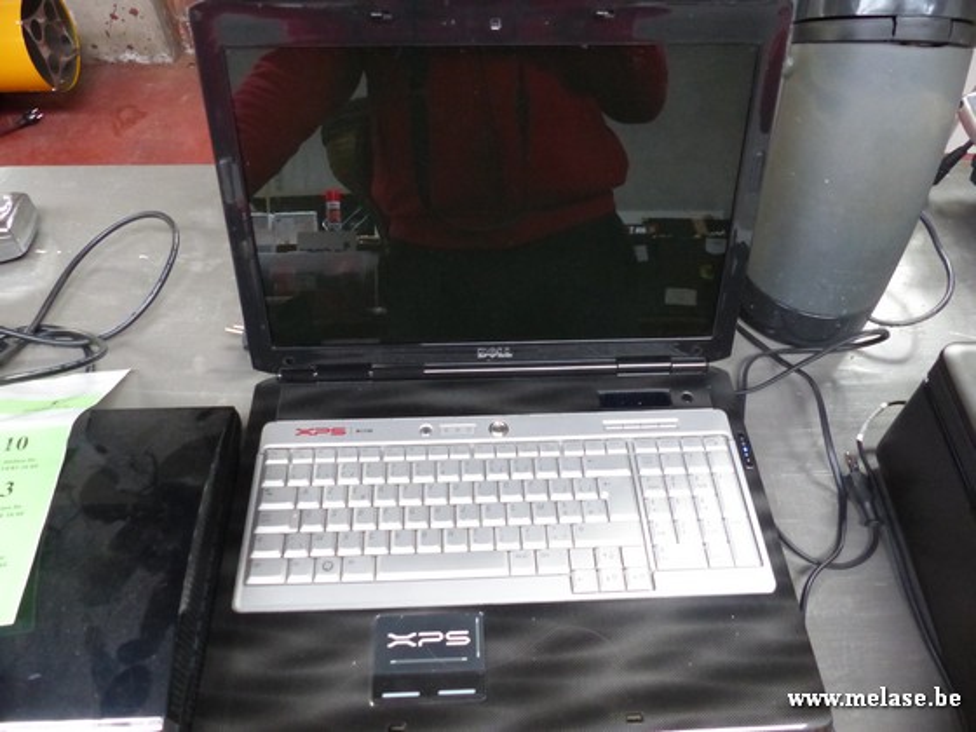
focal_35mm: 25
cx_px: 488
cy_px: 366
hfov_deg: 69.4
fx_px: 705
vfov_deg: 54.9
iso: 800
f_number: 2.8
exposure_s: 1/60
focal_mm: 4.5
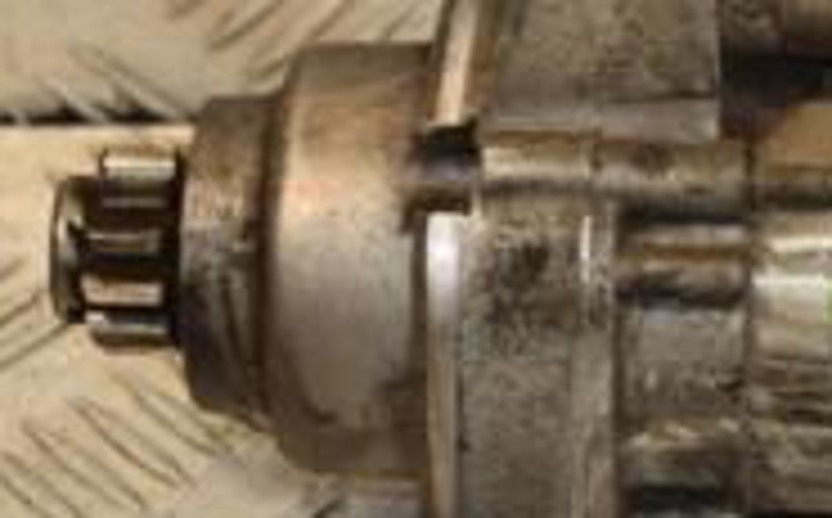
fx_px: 6973
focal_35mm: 308
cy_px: 144
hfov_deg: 6.8
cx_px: 985
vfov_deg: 4.2
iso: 800
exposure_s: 1/200
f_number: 5.6
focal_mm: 62
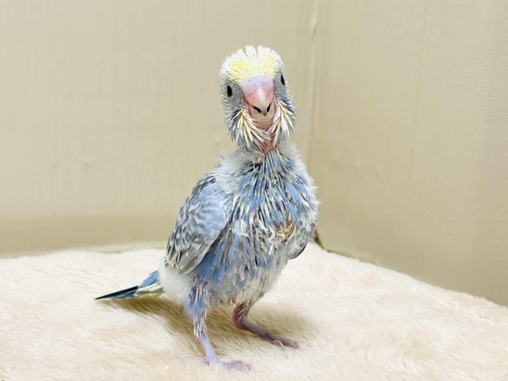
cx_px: 254
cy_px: 190
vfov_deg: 28.0
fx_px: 763
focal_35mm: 52
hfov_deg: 36.8
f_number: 2
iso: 80
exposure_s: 1/99
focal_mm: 6
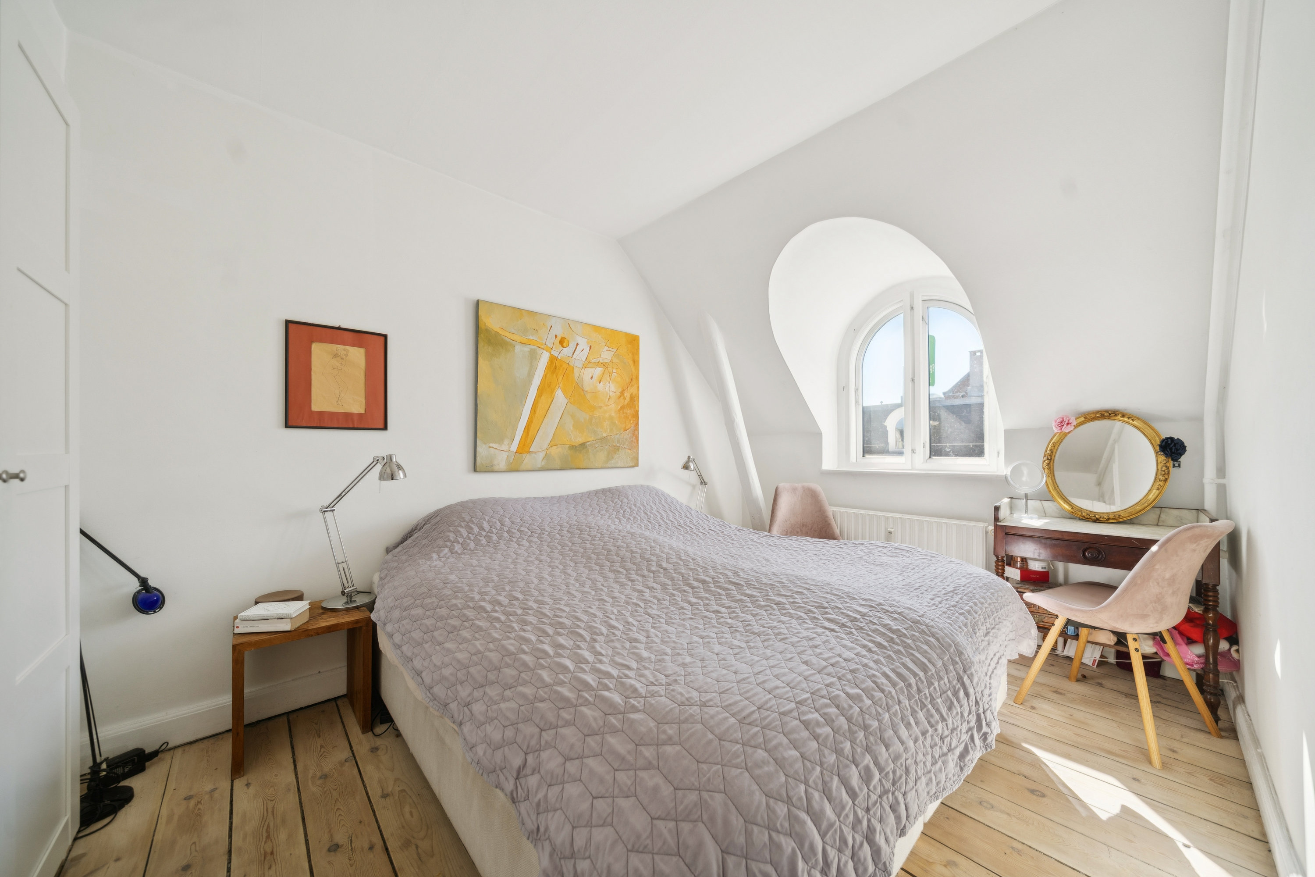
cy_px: 438
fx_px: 438
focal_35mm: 12
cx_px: 658
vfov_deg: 90.0
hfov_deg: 112.6
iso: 250
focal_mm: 12
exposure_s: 1/50
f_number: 5.6
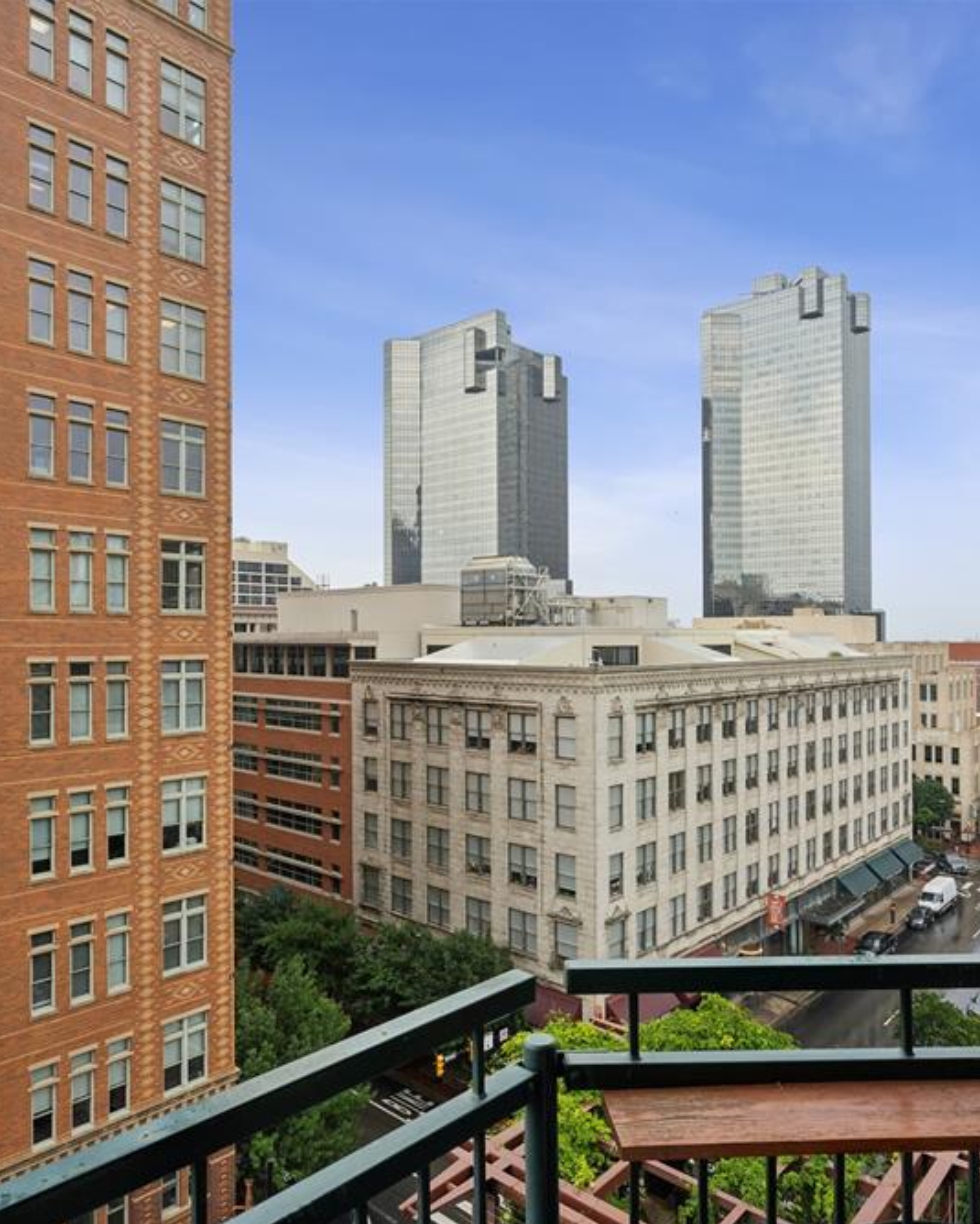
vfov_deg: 72.6
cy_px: 623
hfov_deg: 60.9
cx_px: 487
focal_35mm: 23
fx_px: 833
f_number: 9
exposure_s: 1/160
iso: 160
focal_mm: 16
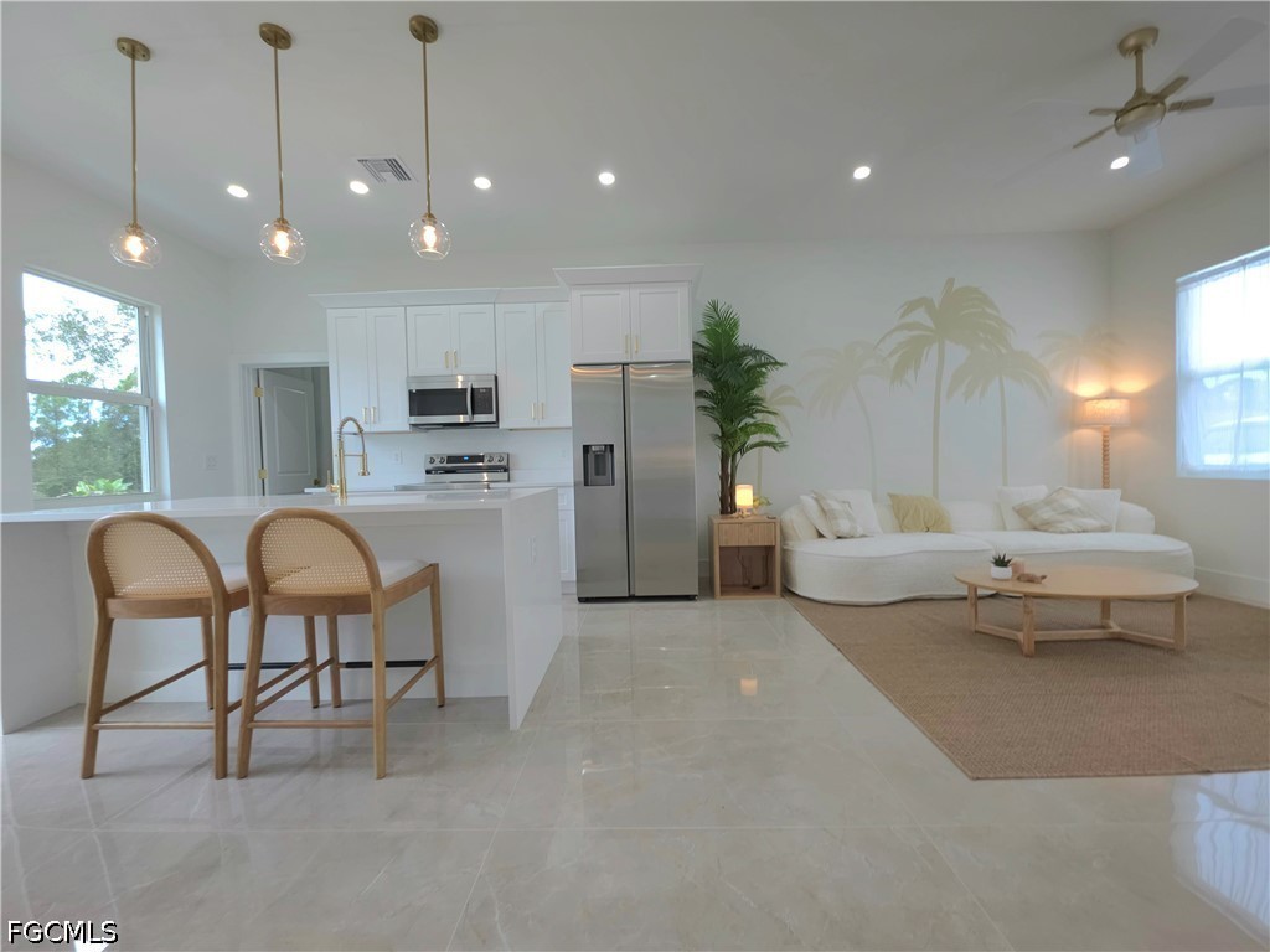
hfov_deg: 106.2
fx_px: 477
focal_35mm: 13
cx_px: 635
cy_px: 476
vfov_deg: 89.9
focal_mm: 2.2
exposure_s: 1/30
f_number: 1.9
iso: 16
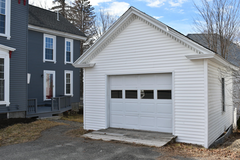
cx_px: 120
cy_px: 80
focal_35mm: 36
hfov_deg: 53.1
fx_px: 240
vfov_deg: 36.9
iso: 125
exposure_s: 1/250
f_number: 8
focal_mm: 24
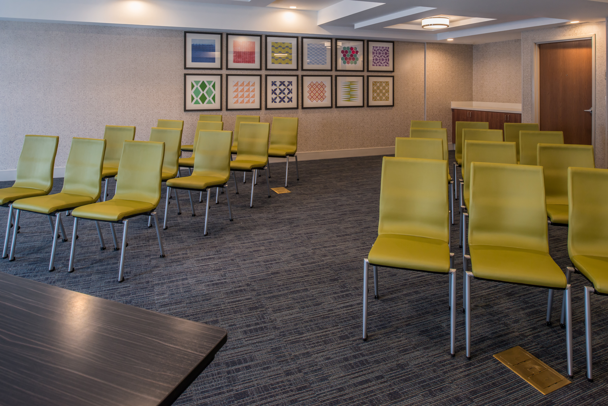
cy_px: 203
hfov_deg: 73.7
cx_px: 304
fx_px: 405
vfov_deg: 53.2
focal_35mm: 24
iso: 640
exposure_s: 1/8
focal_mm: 24
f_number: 11
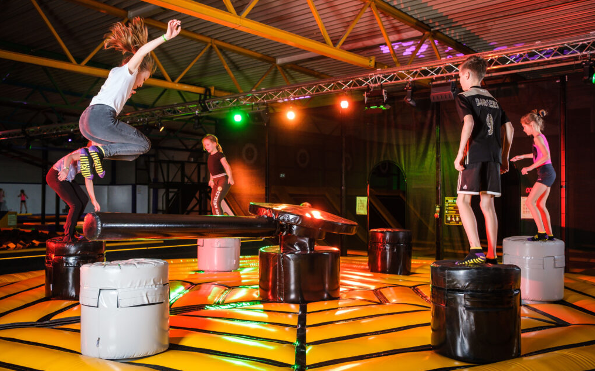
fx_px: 584
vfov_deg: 35.3
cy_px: 188
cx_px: 299
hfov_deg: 54.0
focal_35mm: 36
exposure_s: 1/125
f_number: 2.8
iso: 800
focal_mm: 23
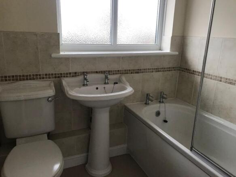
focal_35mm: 28
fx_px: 191
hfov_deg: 63.5
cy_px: 88
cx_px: 118
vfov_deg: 49.7
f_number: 1.8
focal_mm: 3.99
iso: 32
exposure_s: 1/33
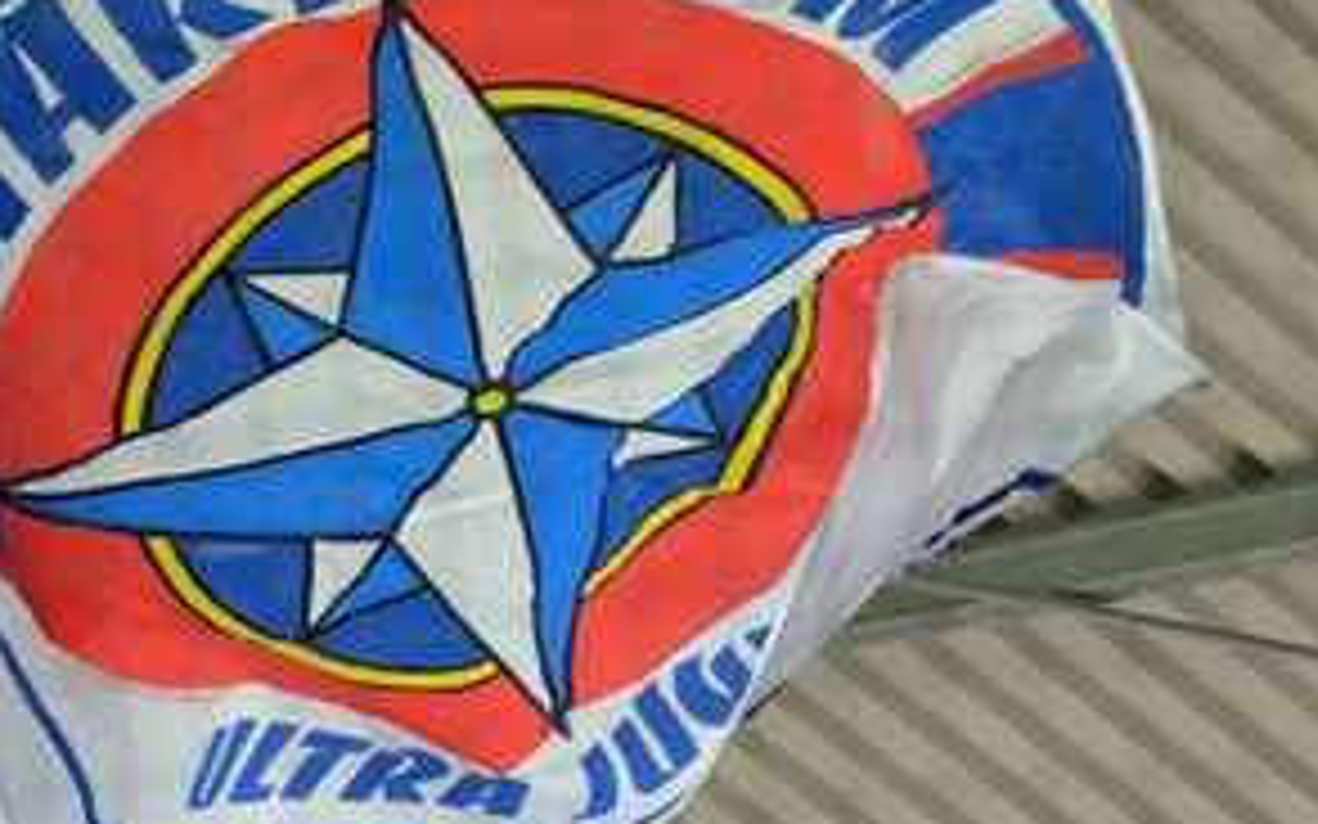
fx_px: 7470
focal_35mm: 208
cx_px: 558
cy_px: 630
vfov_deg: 6.3
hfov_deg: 10.1
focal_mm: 70
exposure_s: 1/1000
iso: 800
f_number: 3.5
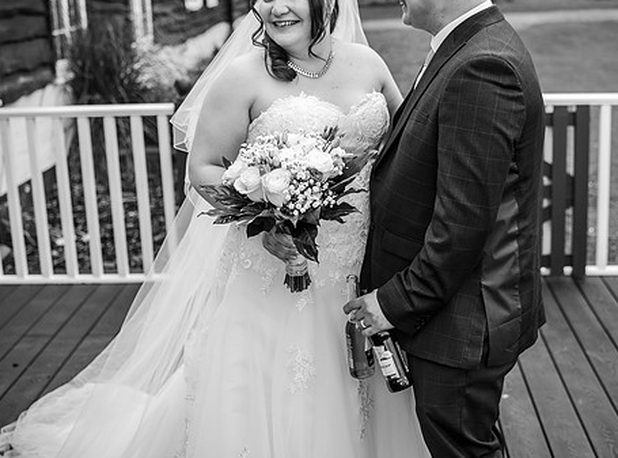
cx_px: 360
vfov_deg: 28.2
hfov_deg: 37.6
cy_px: 169
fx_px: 906
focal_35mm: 51
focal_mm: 35
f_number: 2.5
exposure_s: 1/1250
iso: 100
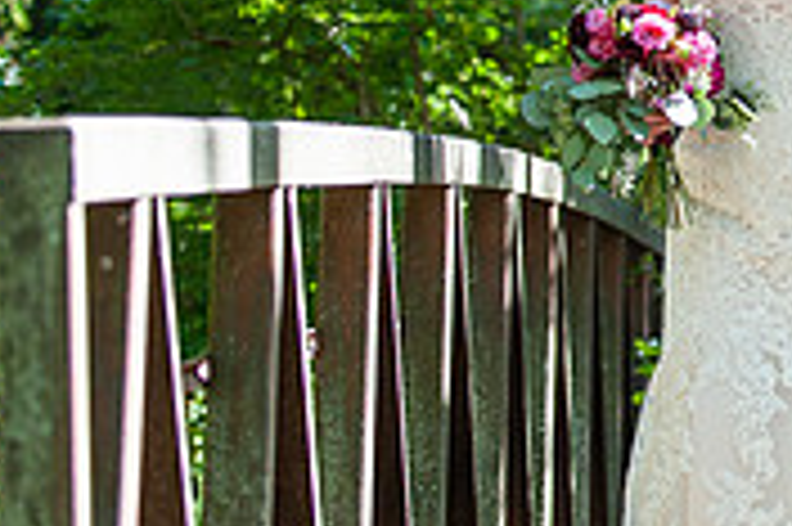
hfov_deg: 7.5
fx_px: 6022
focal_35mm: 274
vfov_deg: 5.0
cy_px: 81
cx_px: 935
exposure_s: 1/800
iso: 400
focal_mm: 80
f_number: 2.8
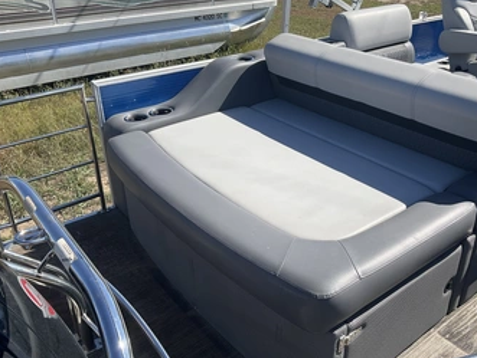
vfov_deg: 40.8
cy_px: 188
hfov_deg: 52.3
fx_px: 483
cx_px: 280
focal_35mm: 35
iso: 25
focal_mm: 3
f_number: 1.8
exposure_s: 1/1577
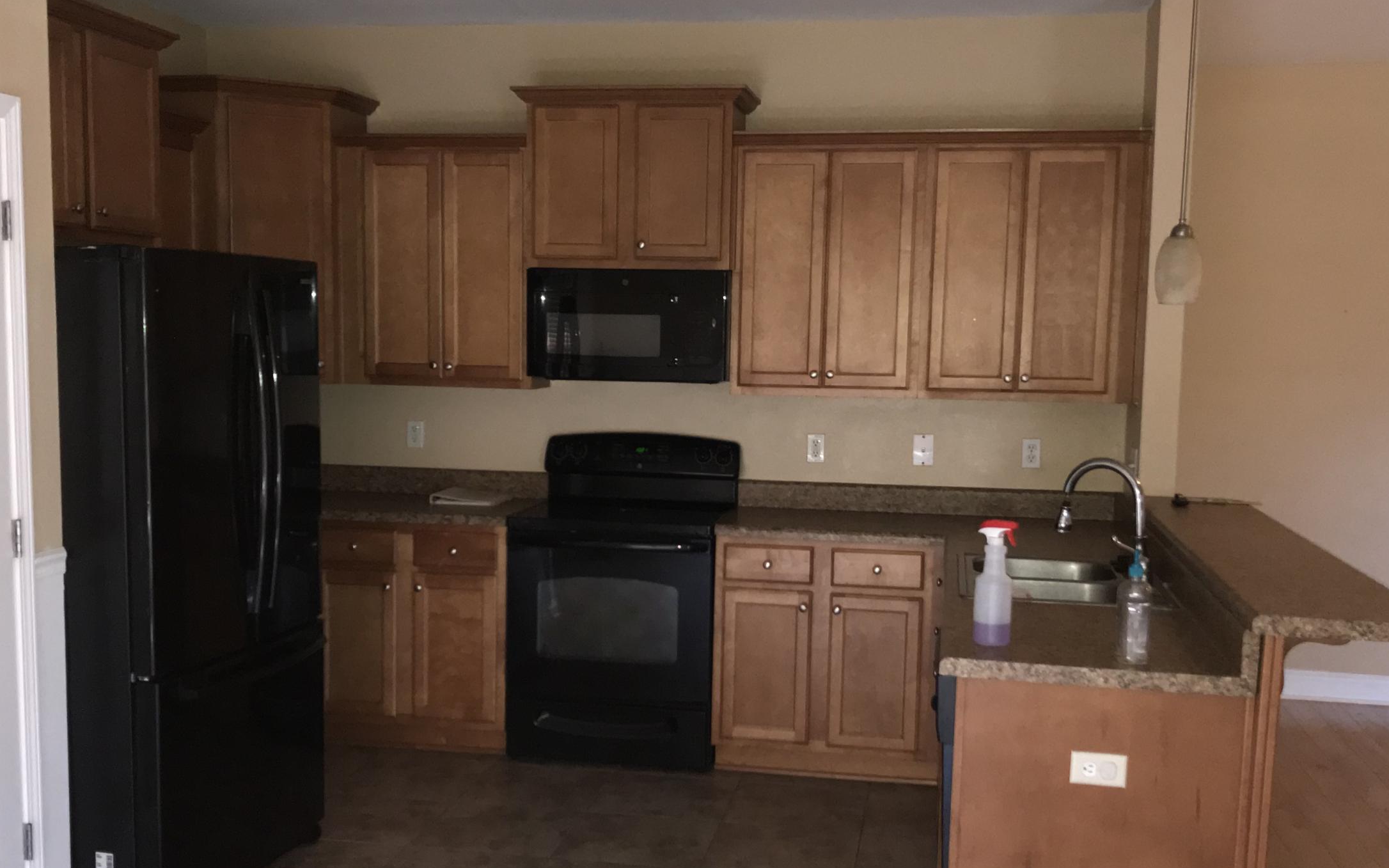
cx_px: 668
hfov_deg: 48.2
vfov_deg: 31.2
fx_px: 1552
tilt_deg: -7.3
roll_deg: -0.2
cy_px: 521
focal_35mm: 41
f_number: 1.8
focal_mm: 3.99
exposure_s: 1/16
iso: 80
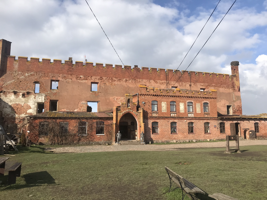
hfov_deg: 63.4
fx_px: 216
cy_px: 100
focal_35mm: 28
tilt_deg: +9.1
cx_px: 134
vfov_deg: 49.7
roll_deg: +0.9
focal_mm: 3.99
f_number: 1.8
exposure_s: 1/2227
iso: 20
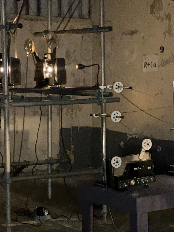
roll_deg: -0.7
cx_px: 105
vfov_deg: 17.9
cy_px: 138
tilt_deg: -4.9
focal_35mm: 110
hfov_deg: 13.5
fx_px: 737
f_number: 2.8
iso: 800
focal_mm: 9
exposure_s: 1/34
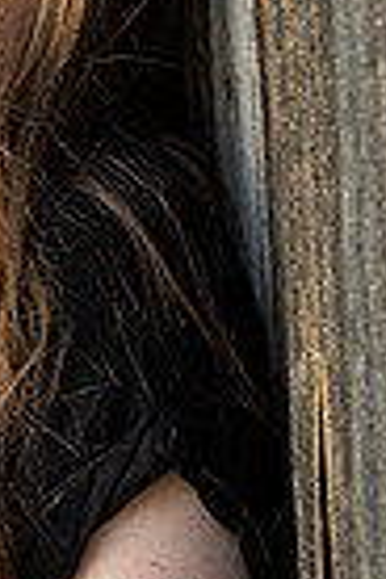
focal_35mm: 294
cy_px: 143
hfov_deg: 4.7
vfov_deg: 7.0
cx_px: -59
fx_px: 4728
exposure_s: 1/200
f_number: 5.6
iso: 400
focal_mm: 90
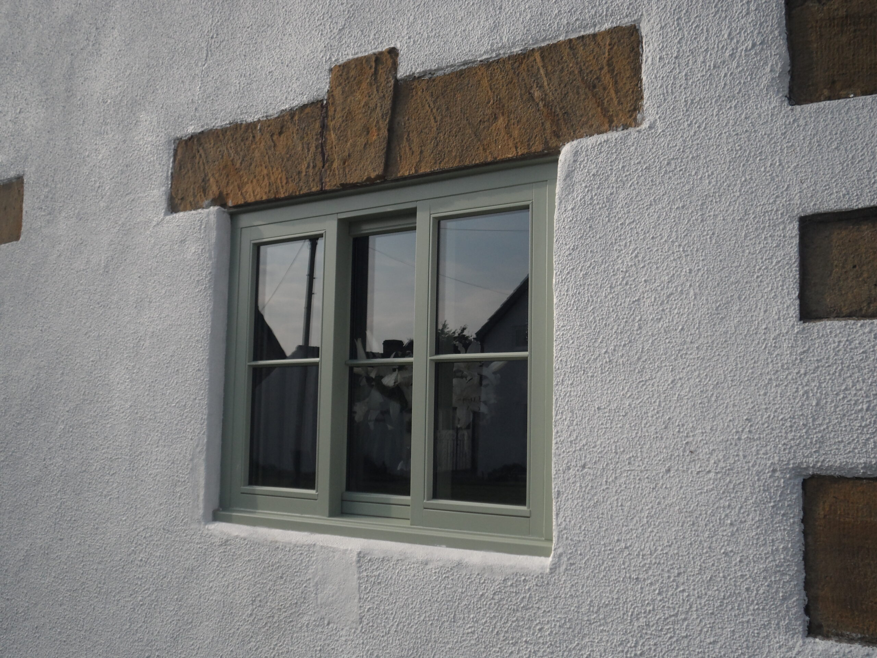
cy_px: 329
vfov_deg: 39.7
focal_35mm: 36
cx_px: 438
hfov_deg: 51.4
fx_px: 912
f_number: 10.7
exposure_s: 1/125
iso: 100
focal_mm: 6.5
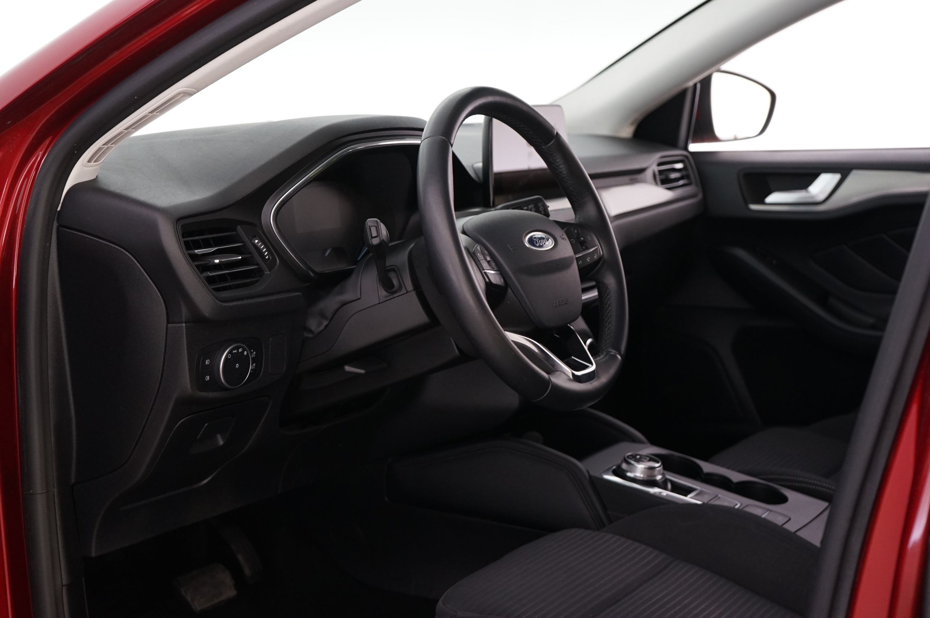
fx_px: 1523
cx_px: 465
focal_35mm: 59
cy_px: 309
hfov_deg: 34.0
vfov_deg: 23.0
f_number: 5
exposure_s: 1/10
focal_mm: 59
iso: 1600
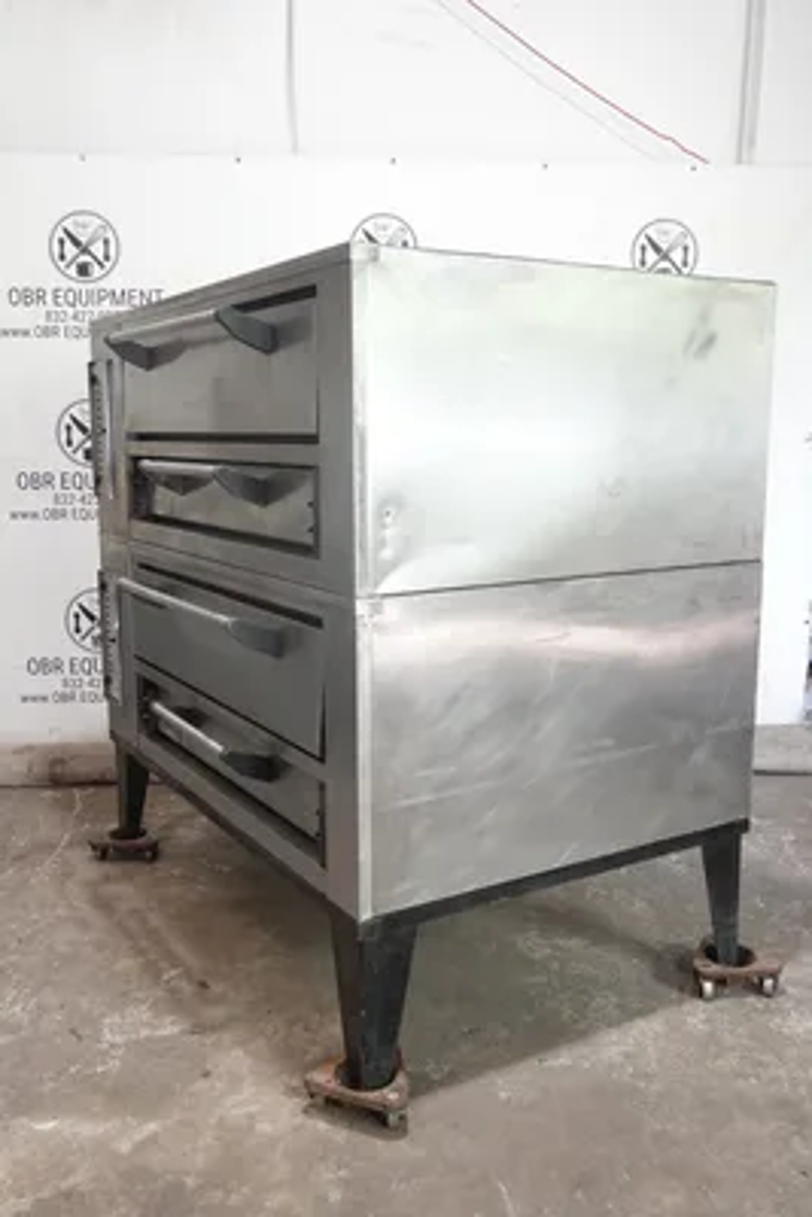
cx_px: 406
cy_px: 608
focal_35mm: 32
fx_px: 1082
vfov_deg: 58.7
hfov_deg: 41.1
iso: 800
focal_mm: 12.01
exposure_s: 1/40
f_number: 3.5
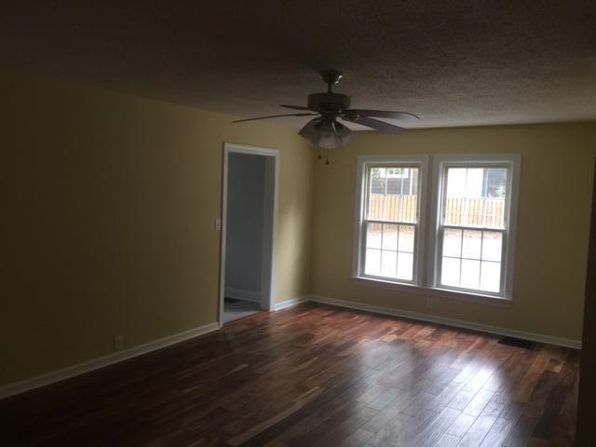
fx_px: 499
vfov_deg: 48.2
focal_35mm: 29
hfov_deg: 61.7
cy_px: 224
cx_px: 298
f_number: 2.2
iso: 32
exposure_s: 1/15
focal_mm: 4.15
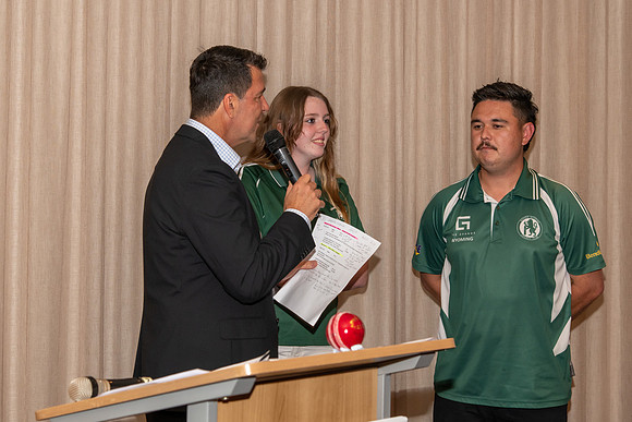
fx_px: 1319
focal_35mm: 75
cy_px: 175
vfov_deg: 18.2
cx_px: 251
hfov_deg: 26.9
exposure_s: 1/60
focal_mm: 62
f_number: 5.6
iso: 800
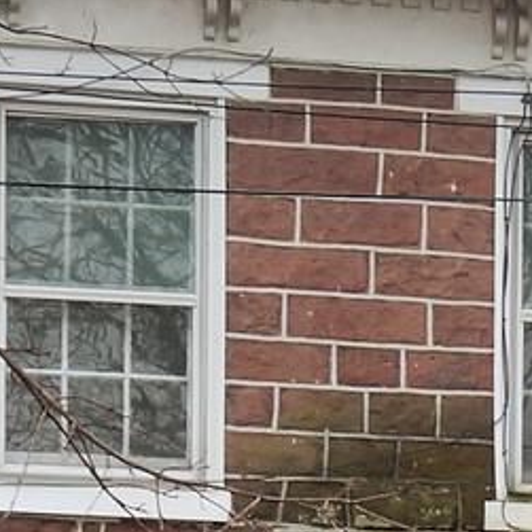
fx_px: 4877
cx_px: 892
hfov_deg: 6.1
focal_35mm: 280
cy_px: 1026
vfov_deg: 6.1
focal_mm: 27
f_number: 7.1
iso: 200
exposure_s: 1/80
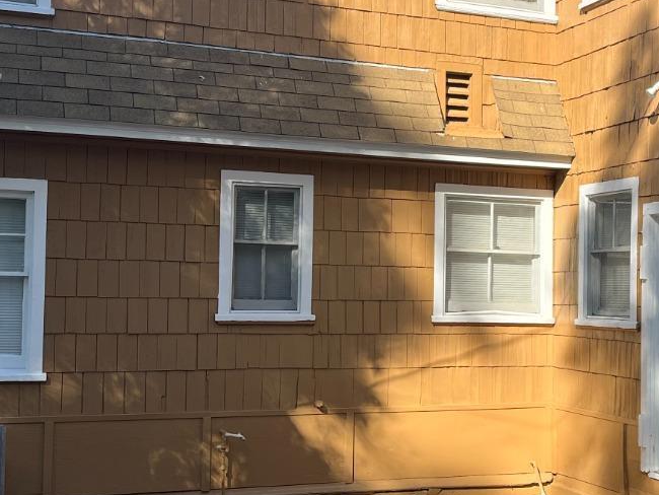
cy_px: 242
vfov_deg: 24.4
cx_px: 436
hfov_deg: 31.9
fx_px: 1143
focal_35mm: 60
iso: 50
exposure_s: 1/1422
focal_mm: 5.1
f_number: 1.6
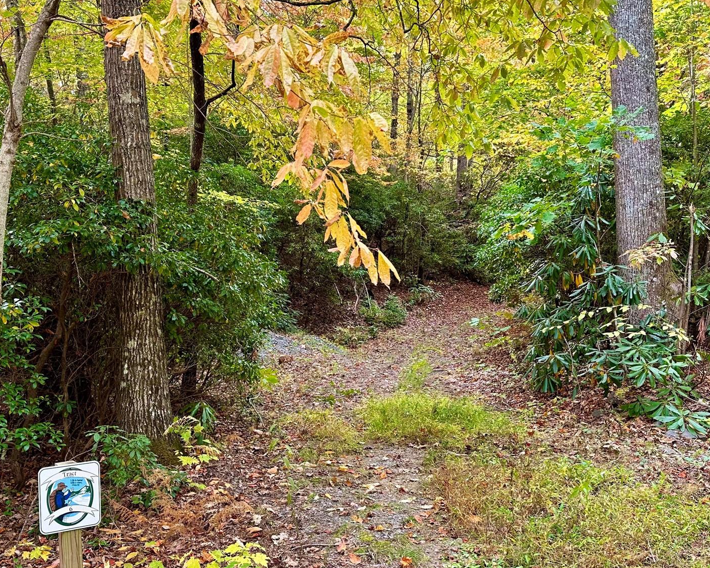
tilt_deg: -1.4
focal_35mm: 34
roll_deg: +1.7
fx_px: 715
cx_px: 291
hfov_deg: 52.6
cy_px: 322
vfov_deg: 43.3
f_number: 1.78
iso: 64
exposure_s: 1/121
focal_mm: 6.86
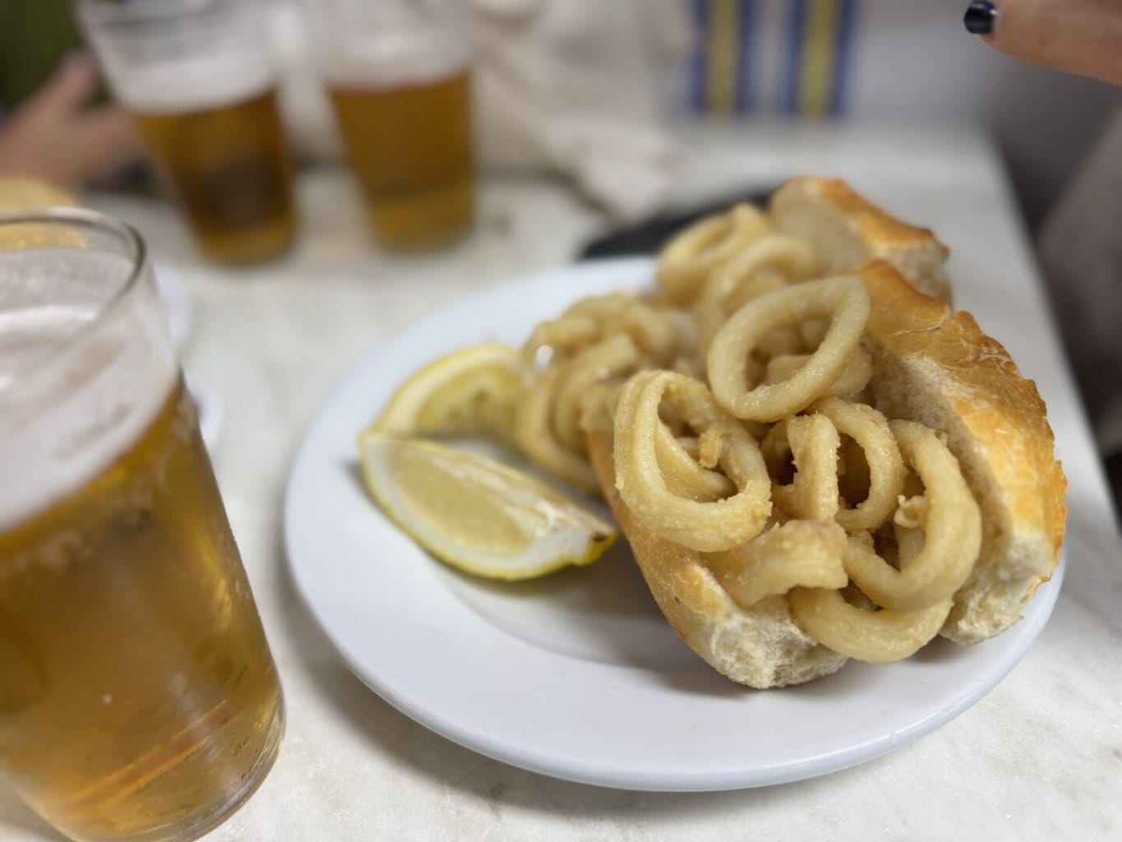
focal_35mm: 24
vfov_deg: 56.8
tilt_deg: -38.4
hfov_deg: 71.6
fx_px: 778
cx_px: 561
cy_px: 421
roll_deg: +5.5
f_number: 1.78
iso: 125
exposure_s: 1/100
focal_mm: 6.76
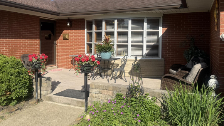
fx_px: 178
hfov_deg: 64.3
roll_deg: -0.4
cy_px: 45
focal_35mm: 30
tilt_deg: -0.3
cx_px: 115
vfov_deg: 38.7
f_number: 1.78
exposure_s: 1/3584
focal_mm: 6.76
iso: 80
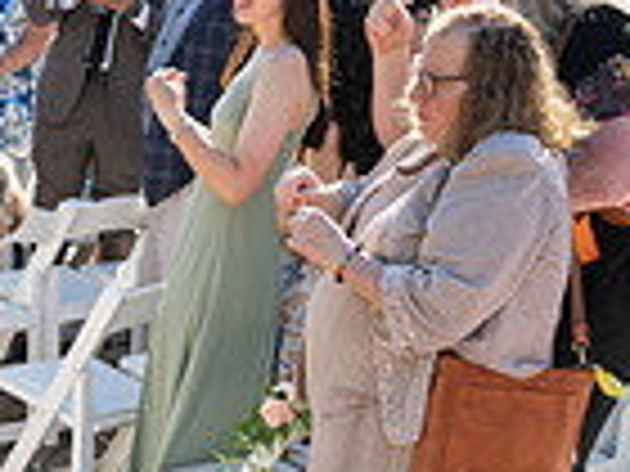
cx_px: -336
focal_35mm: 104
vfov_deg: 13.8
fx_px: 1893
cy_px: 579
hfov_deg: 17.0
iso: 500
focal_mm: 24
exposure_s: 1/3200
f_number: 2.8
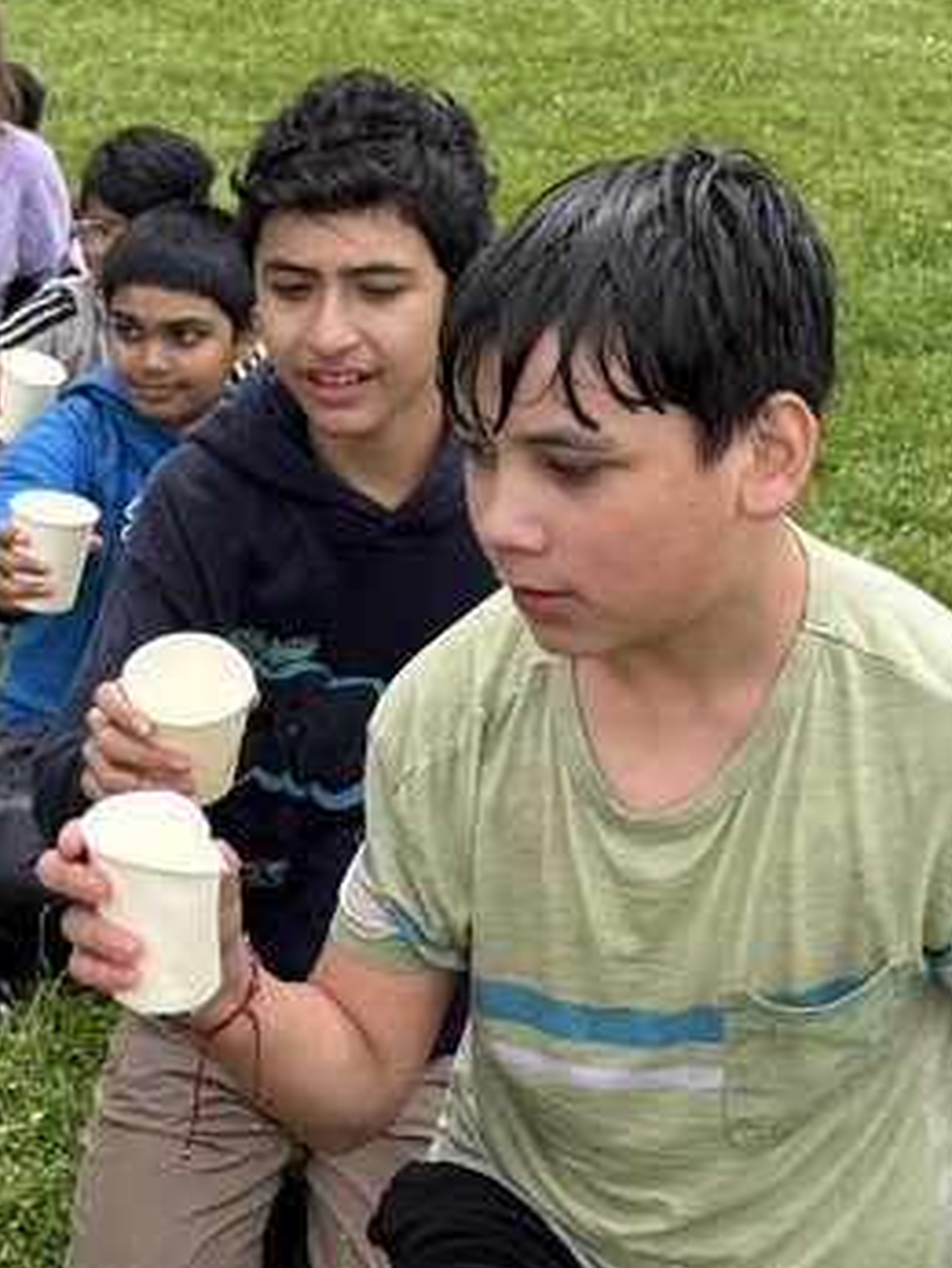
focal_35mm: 71
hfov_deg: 20.6
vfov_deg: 27.4
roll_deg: -1.7
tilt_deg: -23.2
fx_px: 2600
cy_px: 590
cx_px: 220
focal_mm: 6.76
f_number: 1.78
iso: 100
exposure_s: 1/2611
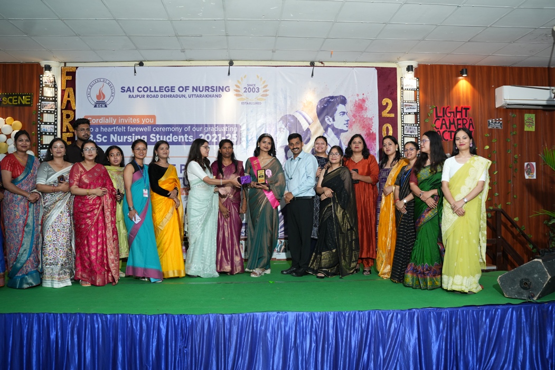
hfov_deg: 54.4
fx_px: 540
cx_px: 278
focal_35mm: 35
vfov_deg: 37.9
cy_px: 185
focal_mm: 35
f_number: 2.8
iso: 800
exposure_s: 1/160
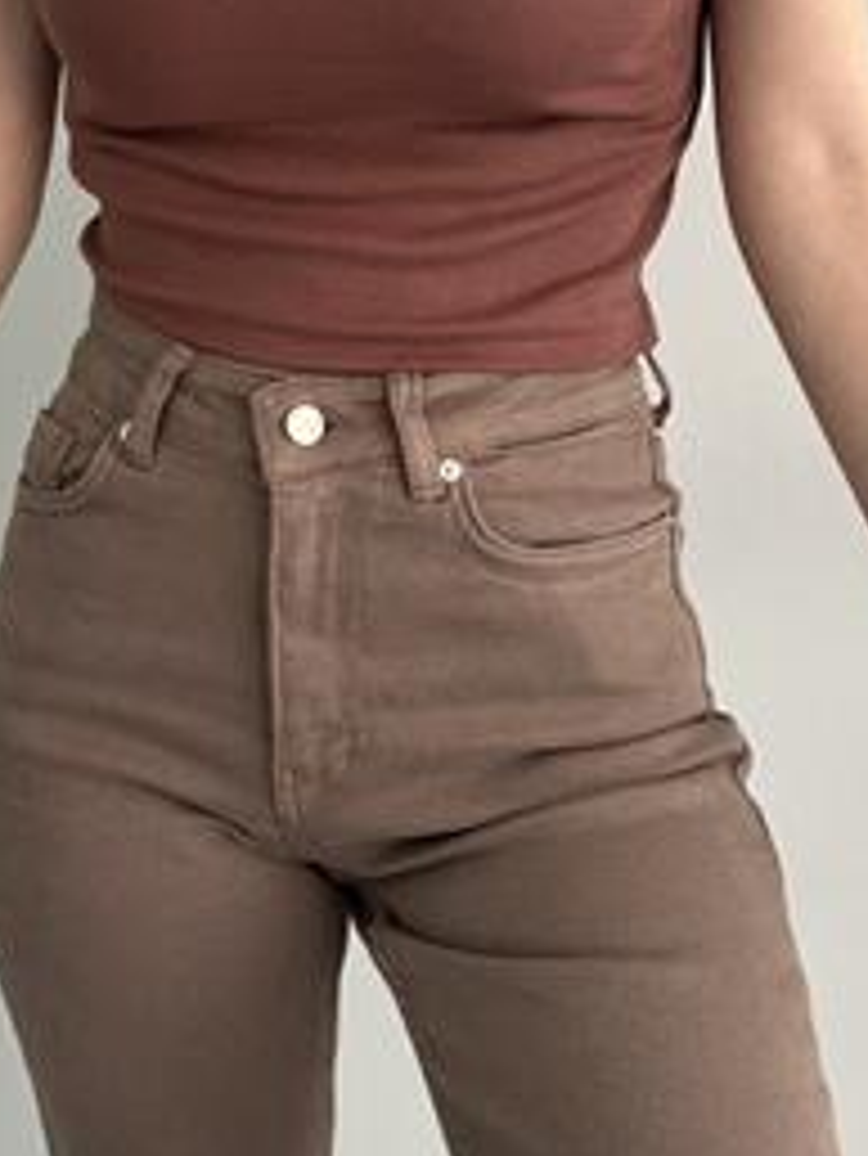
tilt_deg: -5.1
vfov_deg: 38.9
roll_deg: +0.1
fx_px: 1603
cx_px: 344
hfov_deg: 30.2
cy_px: 340
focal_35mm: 48
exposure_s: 1/50
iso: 200
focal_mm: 6.86
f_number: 1.78
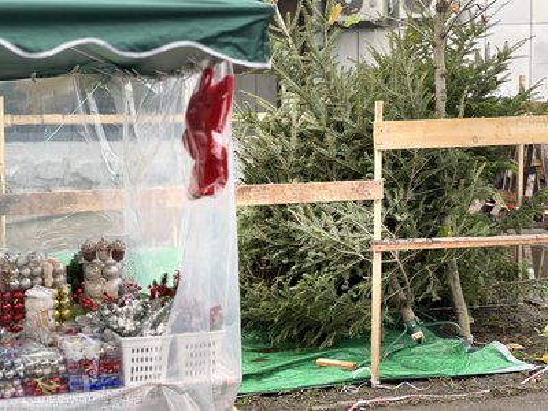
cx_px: 274
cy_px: 206
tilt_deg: -5.0
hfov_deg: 25.3
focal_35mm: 77
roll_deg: +1.3
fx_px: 1219
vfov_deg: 19.1
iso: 200
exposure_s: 1/121
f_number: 2.8
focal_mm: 9
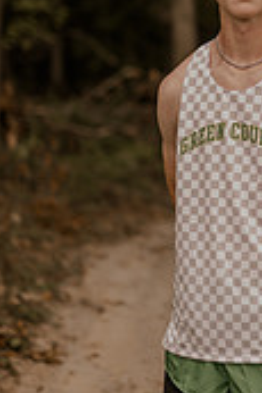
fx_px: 1422
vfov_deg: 15.7
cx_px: 287
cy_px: 89
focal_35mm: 130
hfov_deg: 10.4
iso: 64
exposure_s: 1/1000
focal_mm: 50
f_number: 1.4
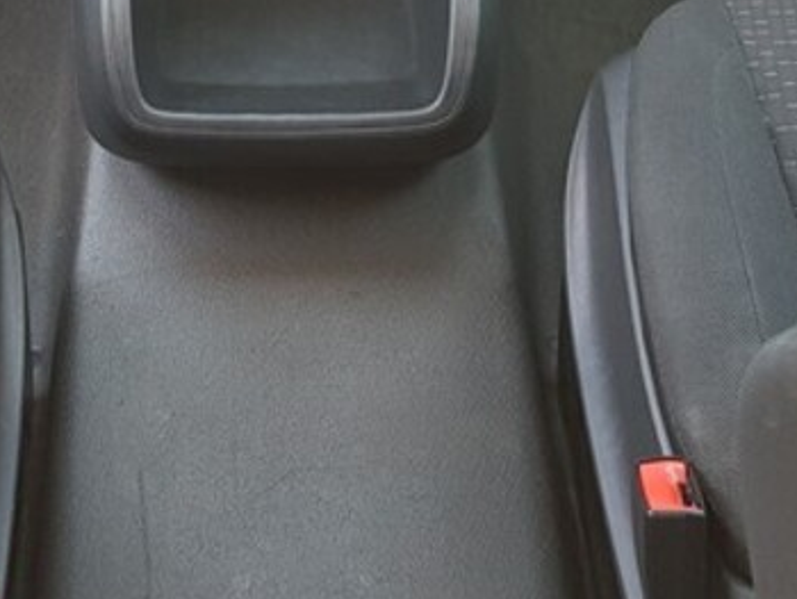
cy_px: -219
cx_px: 266
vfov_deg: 17.9
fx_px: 1751
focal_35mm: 76
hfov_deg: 25.5
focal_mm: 4.3
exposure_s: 1/50
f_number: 1.7
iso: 64
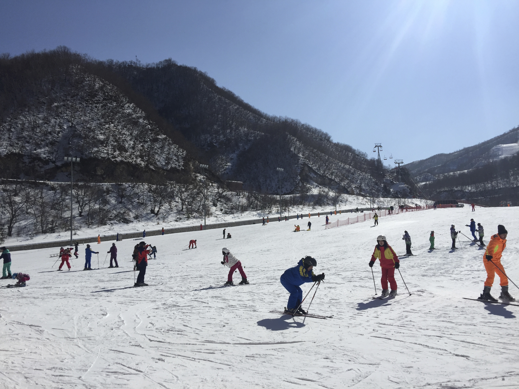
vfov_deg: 48.2
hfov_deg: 61.7
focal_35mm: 29
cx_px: 260
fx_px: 435
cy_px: 194
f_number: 2.2
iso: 32
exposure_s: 1/6623
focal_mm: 4.15
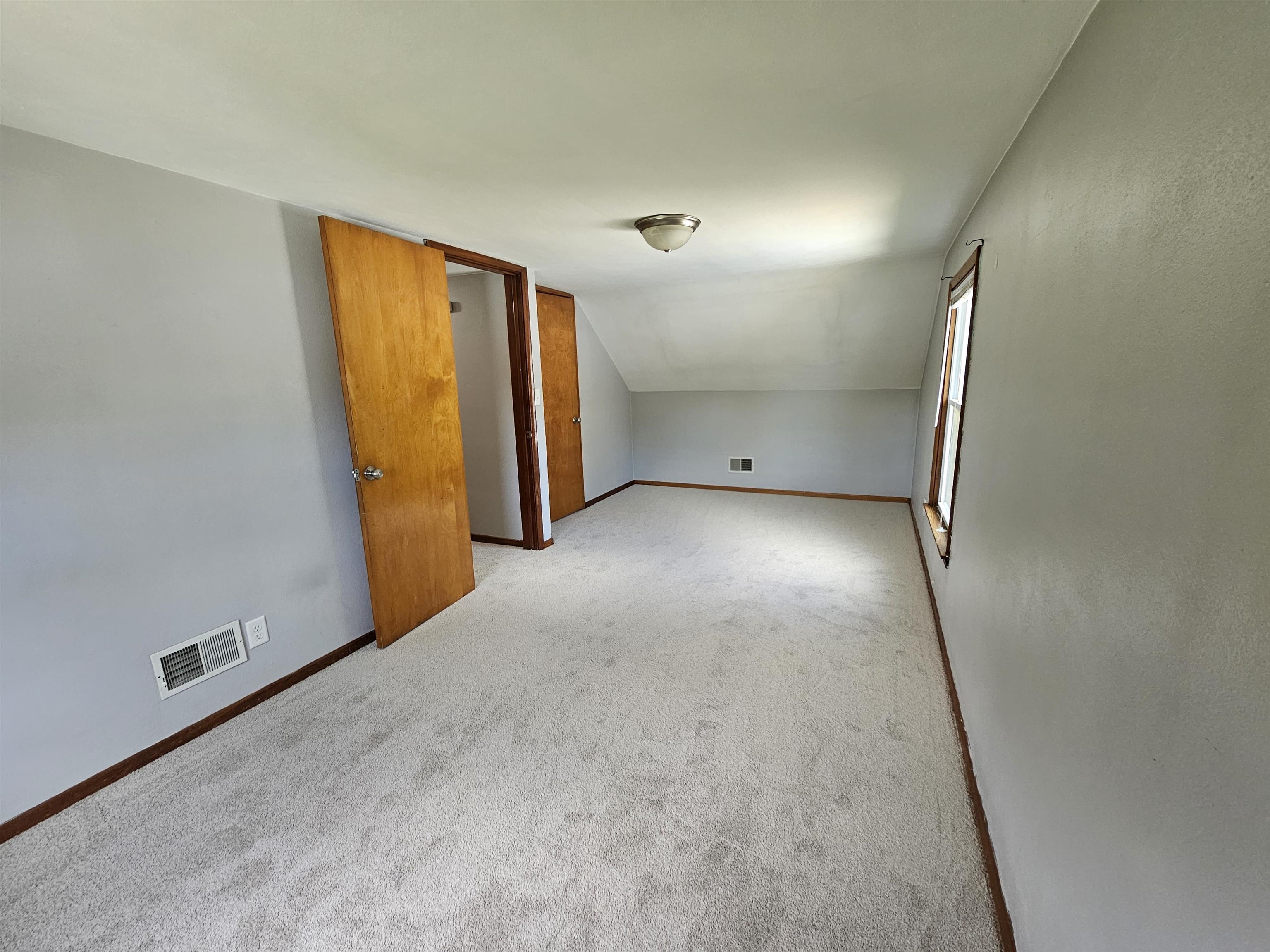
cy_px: 476
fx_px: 477
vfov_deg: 89.9
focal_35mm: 13
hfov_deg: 106.2
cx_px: 635
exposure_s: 1/60
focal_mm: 2.2
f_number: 2.2
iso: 125
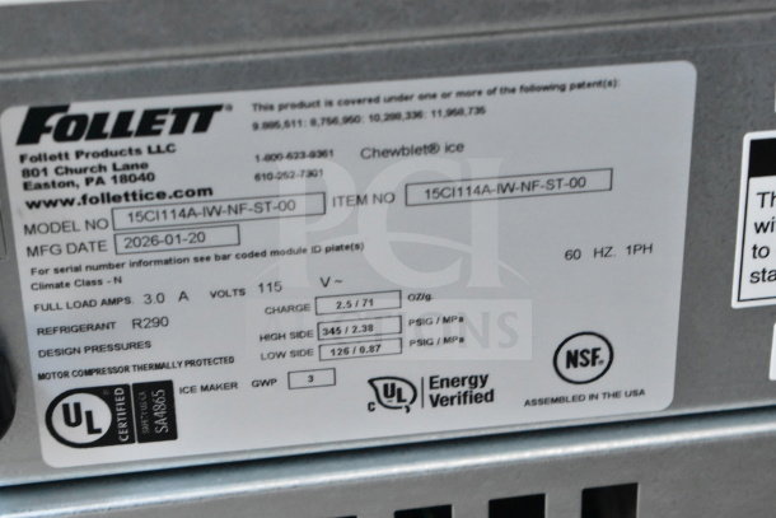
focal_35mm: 82
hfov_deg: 24.6
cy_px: 259
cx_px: 388
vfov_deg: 16.6
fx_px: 1779
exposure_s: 1/100
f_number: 5.6
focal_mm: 55
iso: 6400
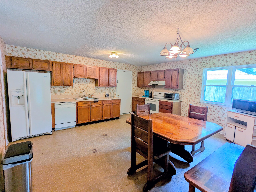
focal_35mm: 16
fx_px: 118
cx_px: 128
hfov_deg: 94.4
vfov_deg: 78.2
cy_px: 96
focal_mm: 2.35
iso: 65
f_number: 2.2
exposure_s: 1/60
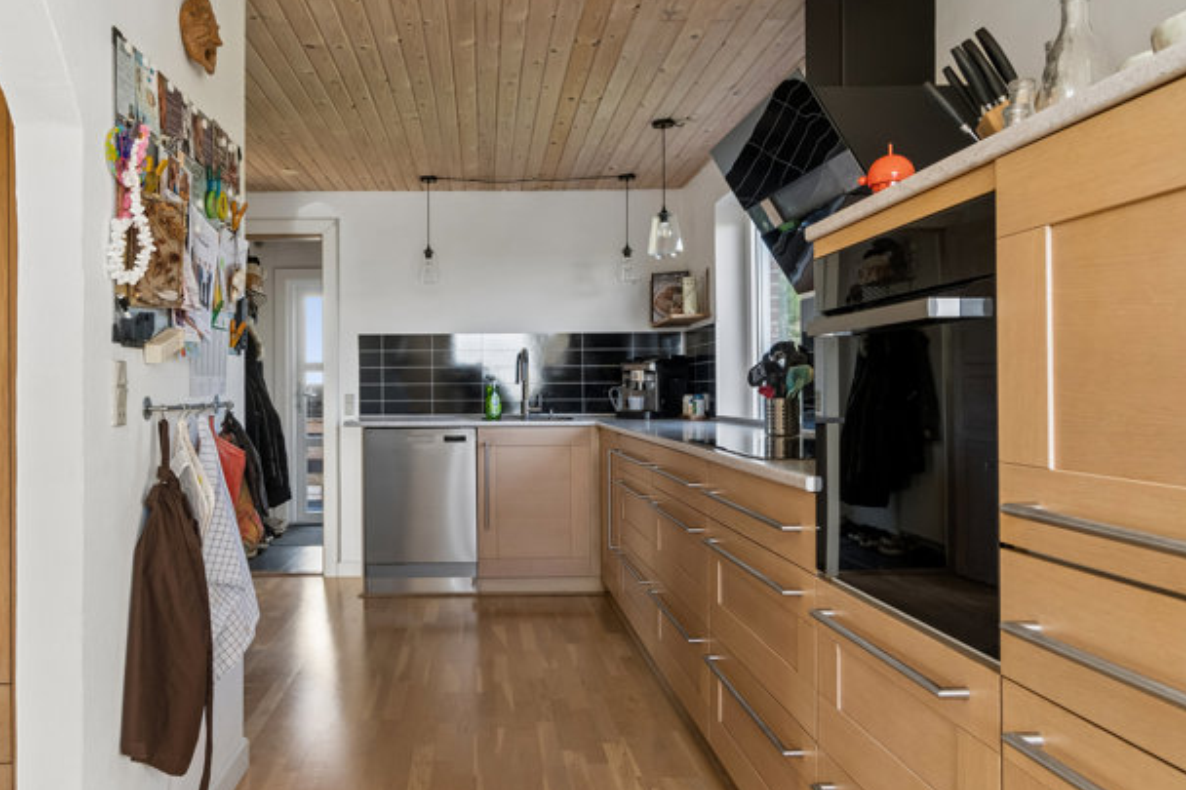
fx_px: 845
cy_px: 415
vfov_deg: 50.1
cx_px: 486
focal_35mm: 26
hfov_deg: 69.5
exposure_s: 1/60
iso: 200
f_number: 8
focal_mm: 13
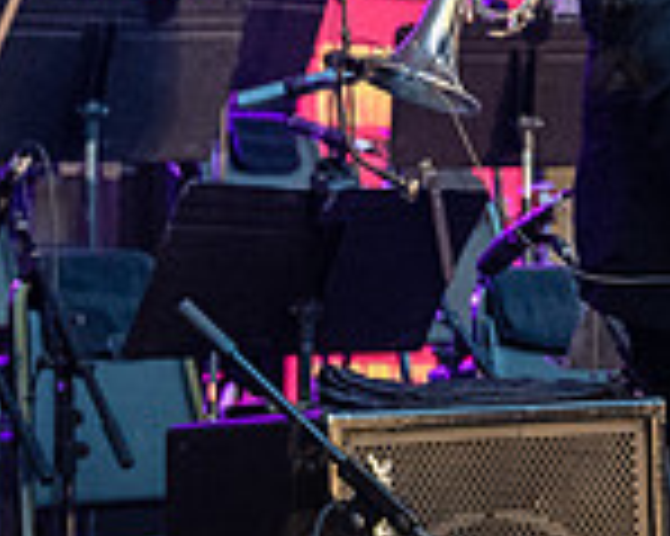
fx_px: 3805
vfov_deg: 7.9
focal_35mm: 192
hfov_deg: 9.7
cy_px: -313
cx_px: 1045
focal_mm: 45
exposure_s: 1/320
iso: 4000
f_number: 3.5
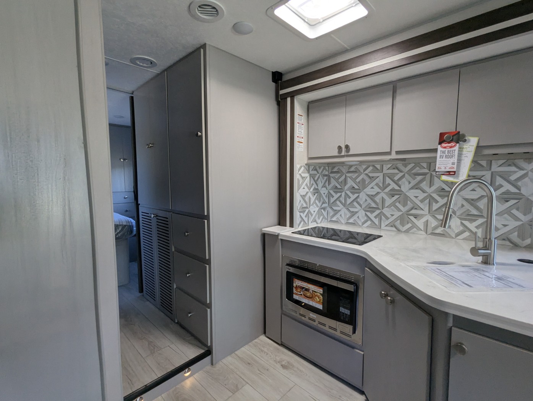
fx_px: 247
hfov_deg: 94.4
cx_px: 266
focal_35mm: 16
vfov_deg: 78.2
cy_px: 200
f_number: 2.2
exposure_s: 1/129
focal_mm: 2.35
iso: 265
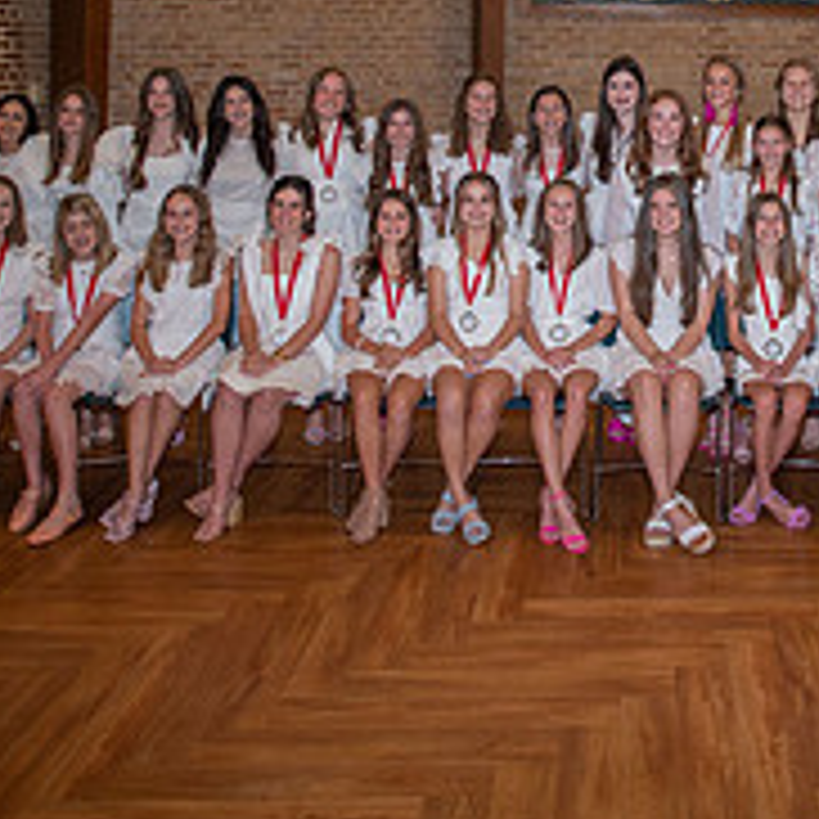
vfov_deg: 34.4
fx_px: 1231
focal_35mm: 46
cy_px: 58
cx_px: 702
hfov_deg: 35.1
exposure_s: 1/160
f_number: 4.5
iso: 2000
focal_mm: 17
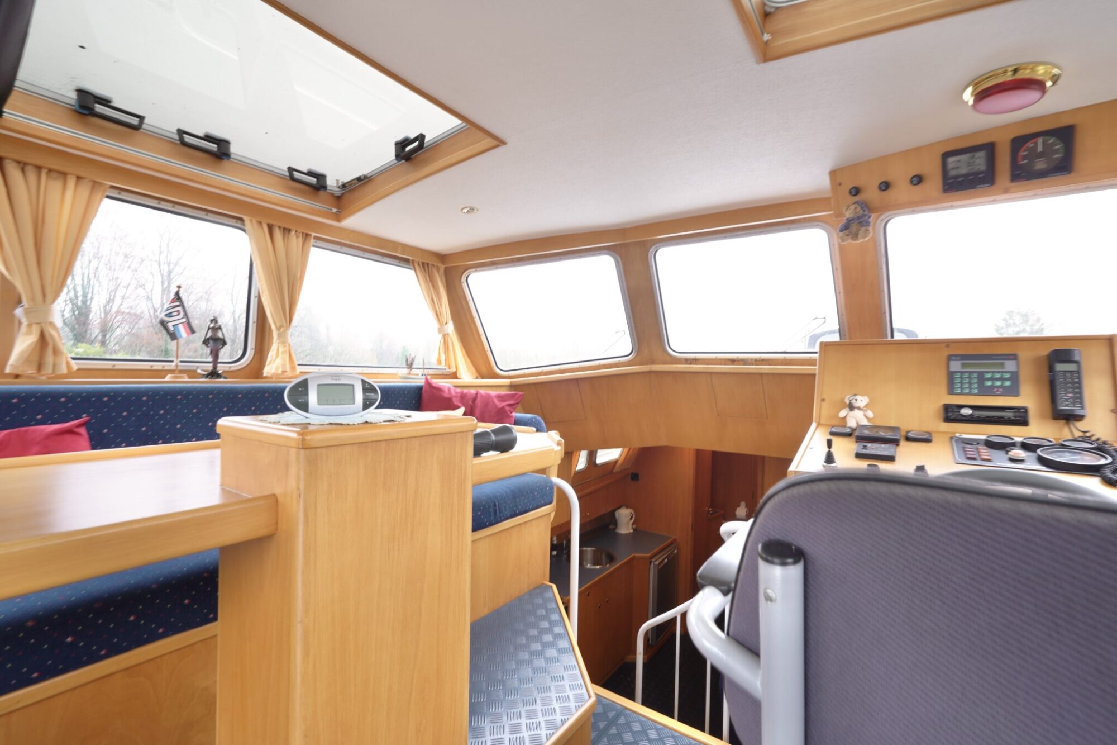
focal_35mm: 16
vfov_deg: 73.7
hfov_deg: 96.7
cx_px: 558
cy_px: 372
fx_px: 496
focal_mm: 16
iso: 160
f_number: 14
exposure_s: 1
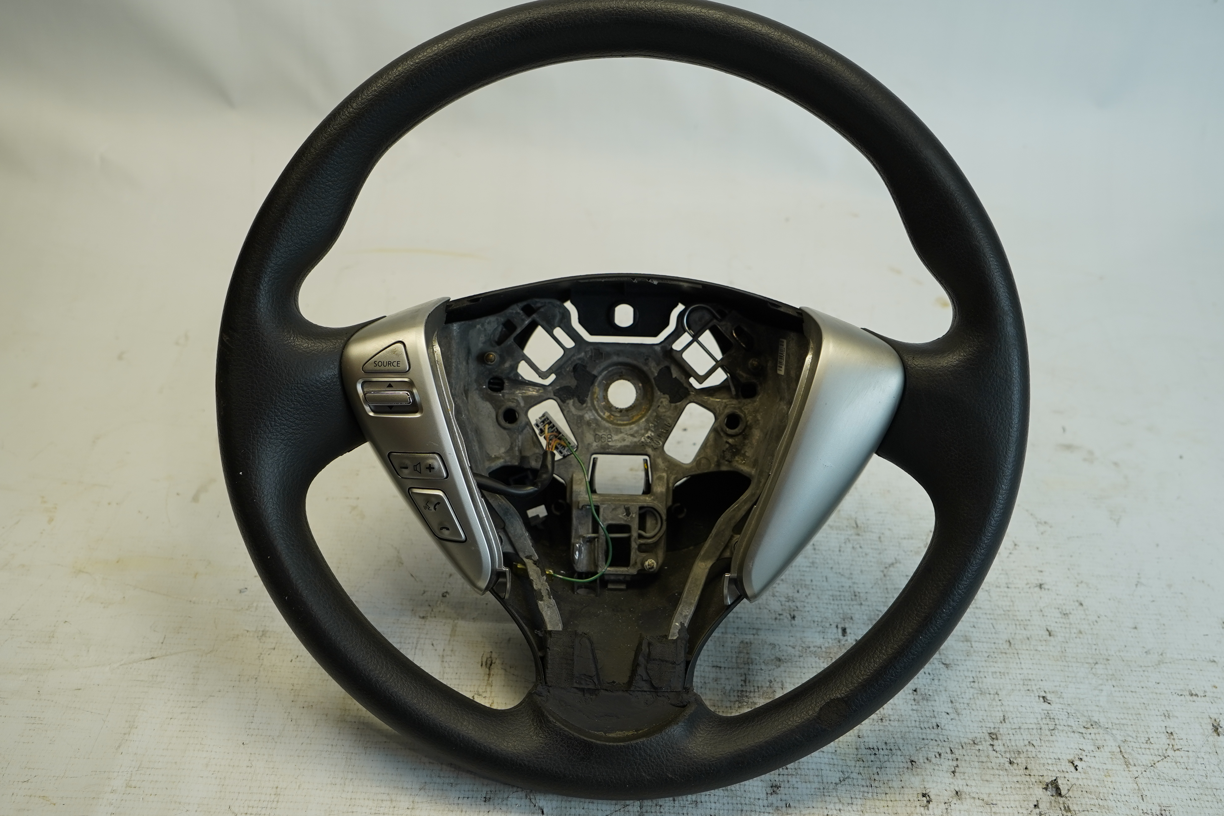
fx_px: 1224
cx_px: 612
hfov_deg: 53.1
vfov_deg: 36.9
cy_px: 408
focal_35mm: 36
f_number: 4
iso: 320
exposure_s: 1/160
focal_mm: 24
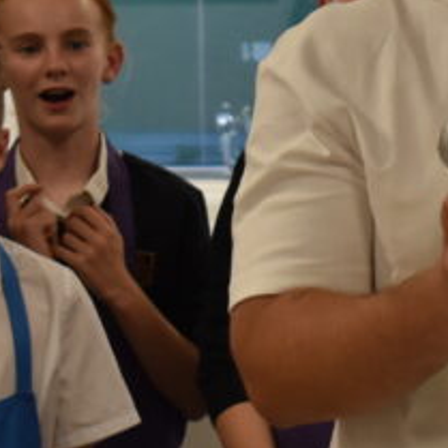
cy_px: 162
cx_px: 553
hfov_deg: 7.9
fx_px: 3208
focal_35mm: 219
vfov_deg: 8.0
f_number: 4.5
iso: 800
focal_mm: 35
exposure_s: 1/160
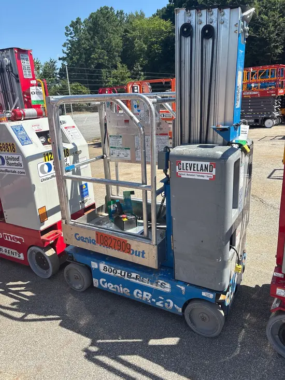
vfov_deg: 67.3
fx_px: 285
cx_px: 142
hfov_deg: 53.1
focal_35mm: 26
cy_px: 190
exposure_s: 1/2283
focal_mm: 5.96
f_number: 1.6
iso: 50
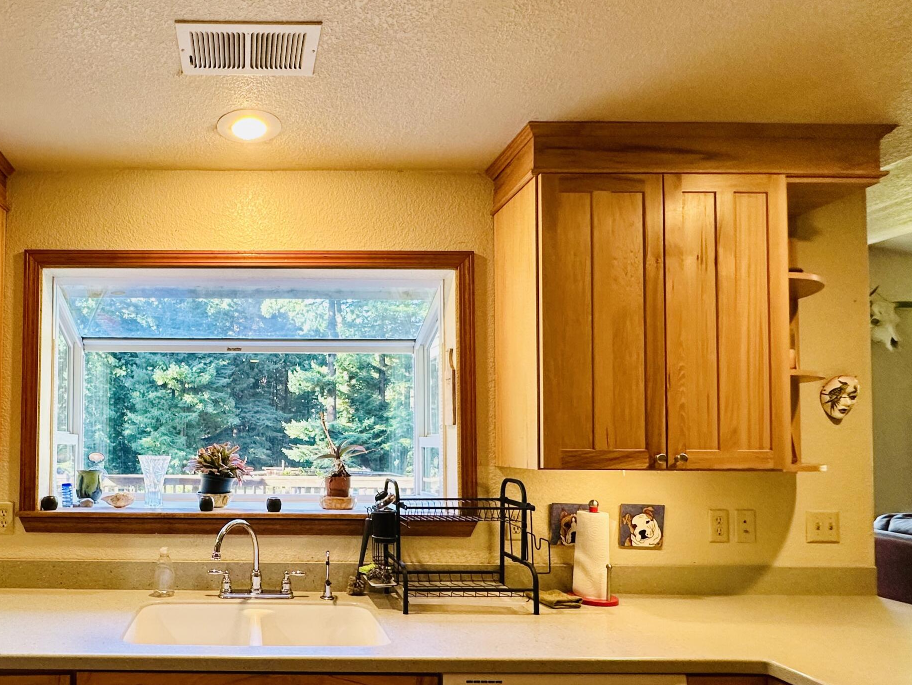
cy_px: 425
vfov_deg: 58.2
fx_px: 606
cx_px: 249
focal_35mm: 23
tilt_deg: +2.2
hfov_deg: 69.9
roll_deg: -0.5
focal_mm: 2.22
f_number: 2.2
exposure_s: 1/120
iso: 200
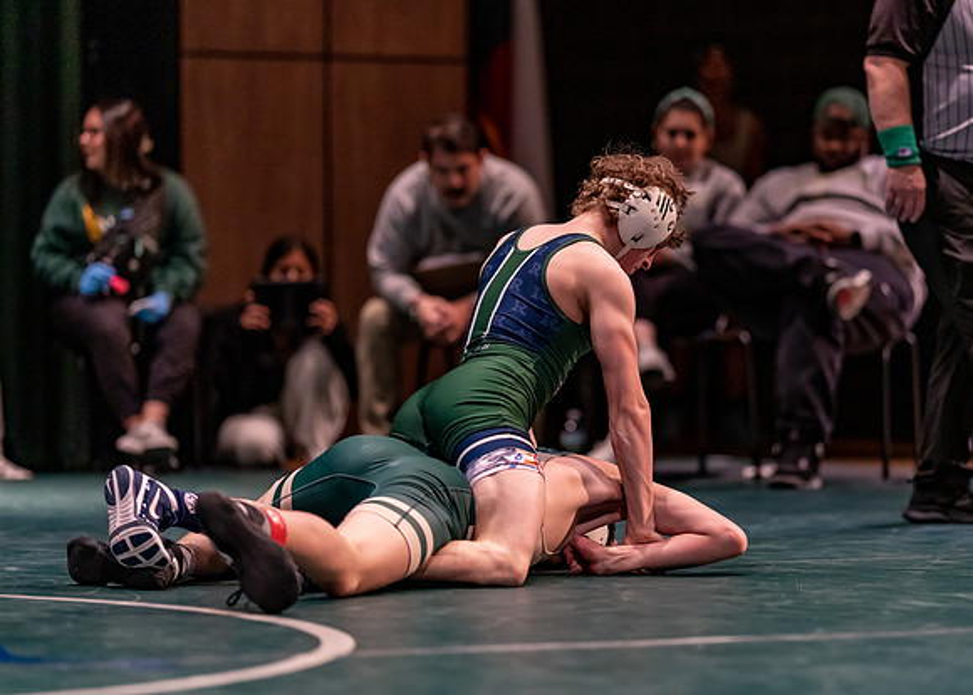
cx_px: 607
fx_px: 4633
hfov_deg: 12.0
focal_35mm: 168
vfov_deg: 8.6
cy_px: 366
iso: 2000
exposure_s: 1/800
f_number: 1.8
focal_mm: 135
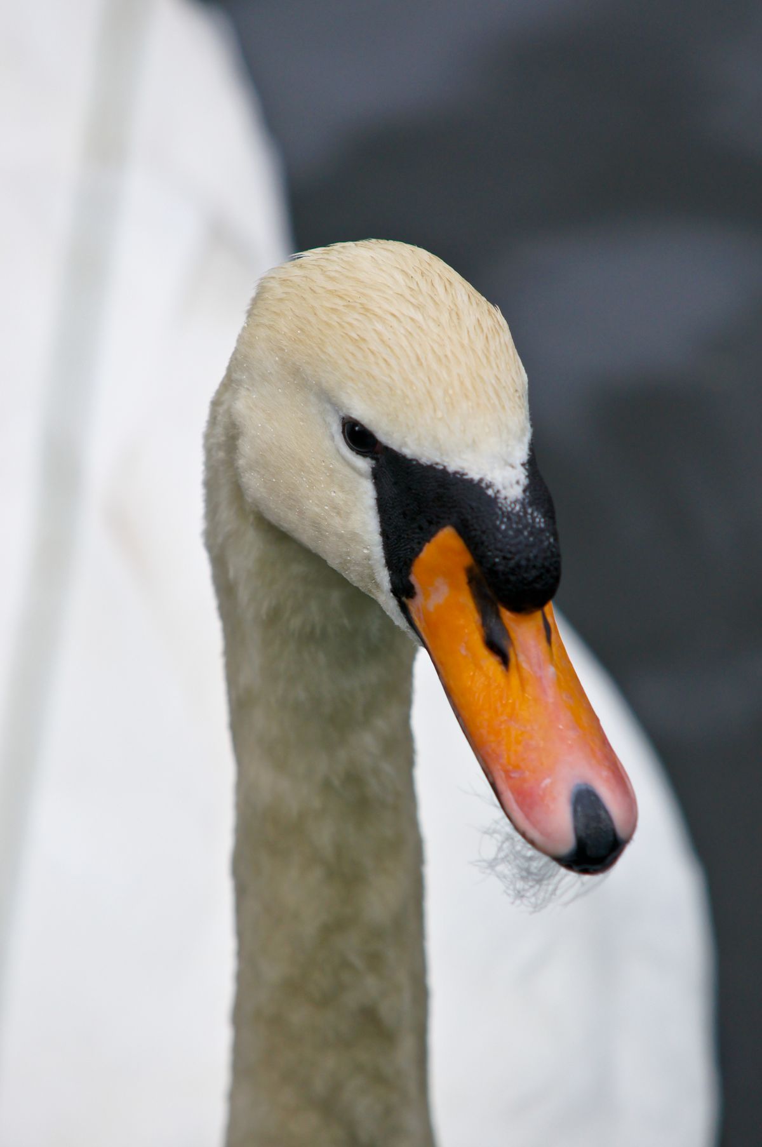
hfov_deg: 4.6
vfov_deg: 6.9
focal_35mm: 300
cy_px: 574
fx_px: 9546
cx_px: 381
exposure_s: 1/1000
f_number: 4.5
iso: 400
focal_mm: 200
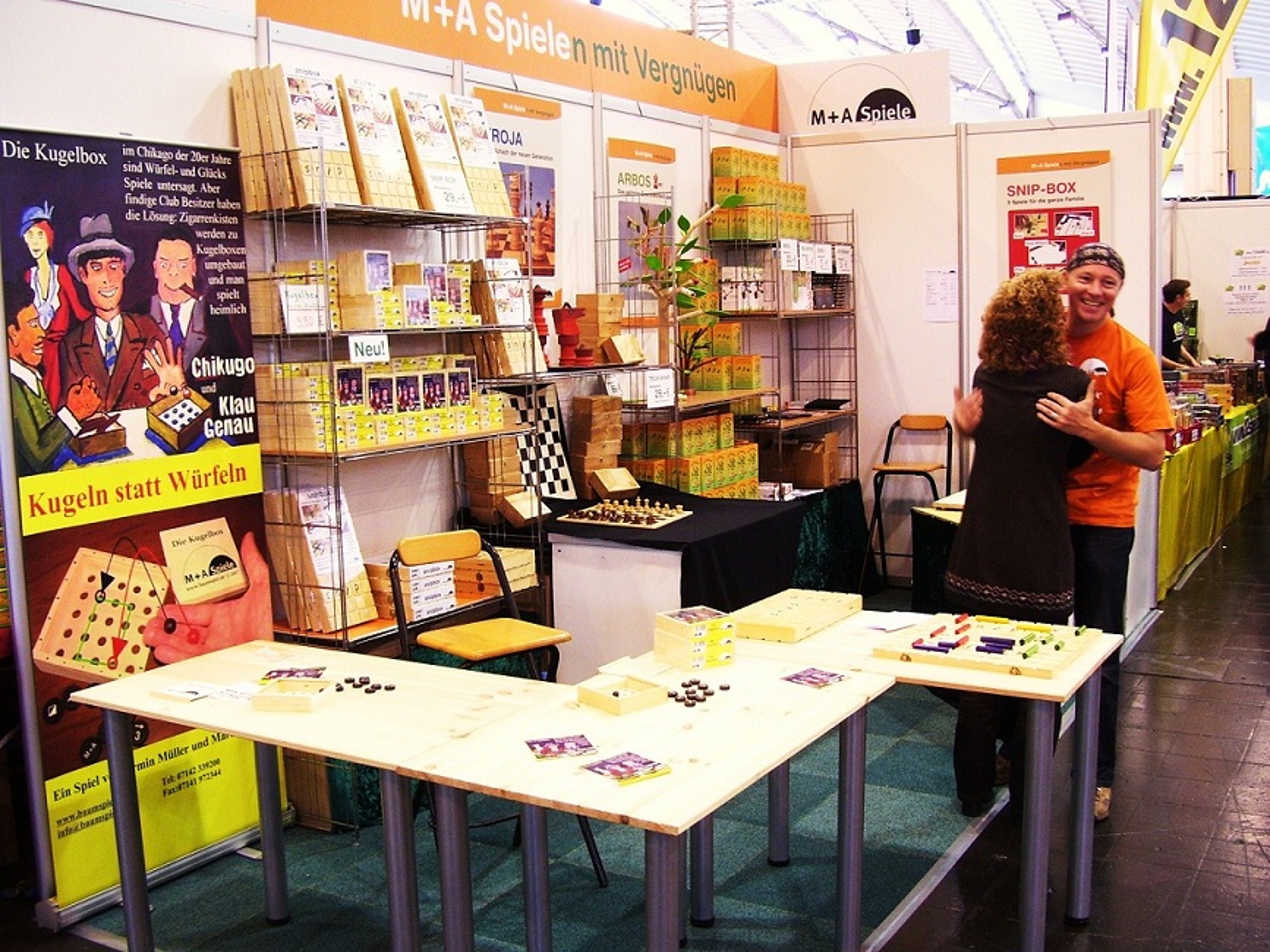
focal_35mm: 37
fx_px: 1357
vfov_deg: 38.7
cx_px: 635
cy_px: 476
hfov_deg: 50.1
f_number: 2.7
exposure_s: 1/15
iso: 160
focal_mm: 6
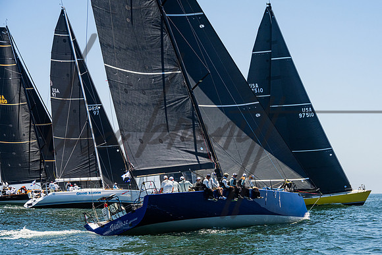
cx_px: 229
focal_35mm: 101
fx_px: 1068
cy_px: 148
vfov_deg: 13.6
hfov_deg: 20.3
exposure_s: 1/2500
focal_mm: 84
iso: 500
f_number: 8
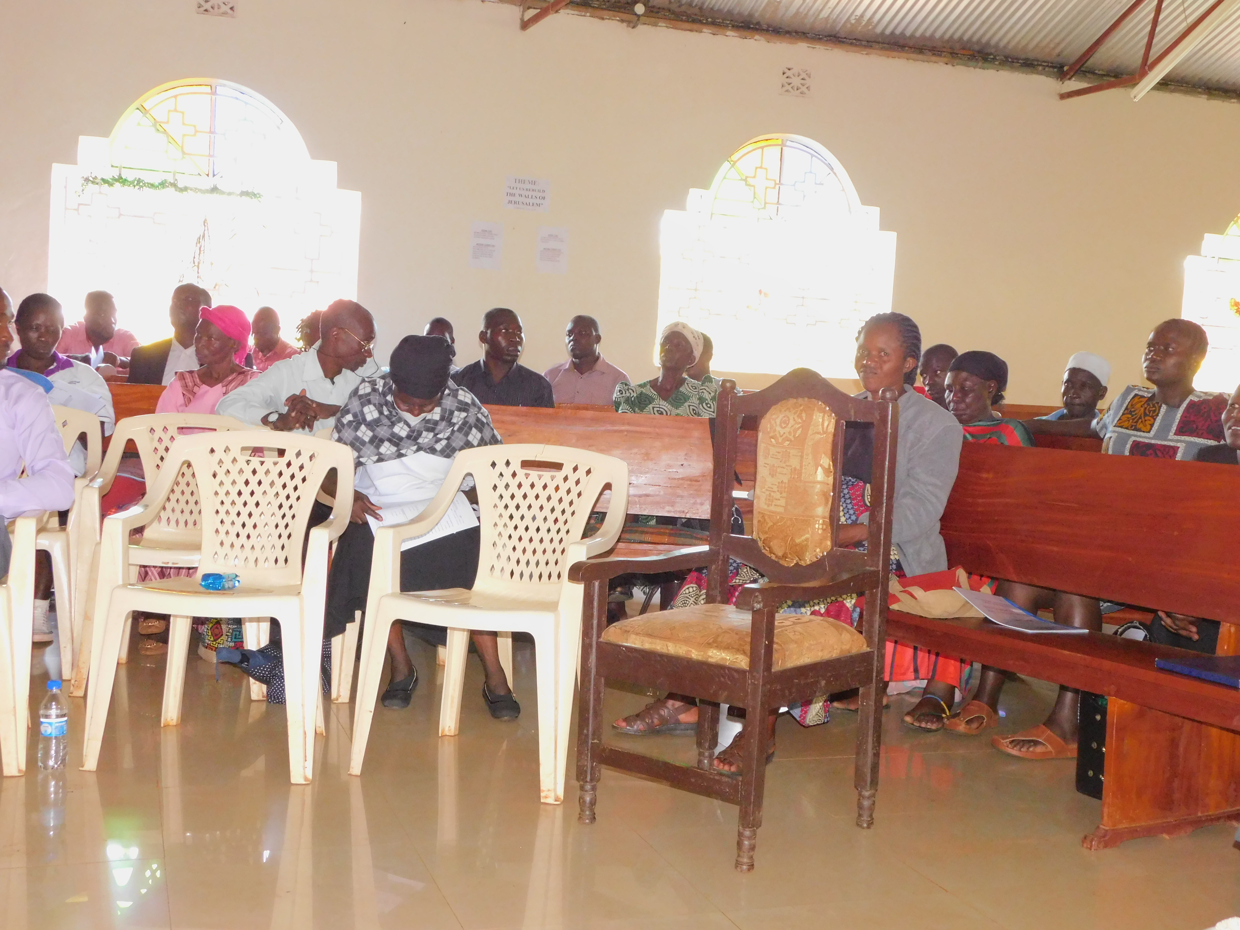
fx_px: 1433
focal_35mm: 40
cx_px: 620
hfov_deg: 46.8
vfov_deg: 36.0
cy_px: 465
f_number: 3.6
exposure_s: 1/30
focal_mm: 7.1
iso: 720
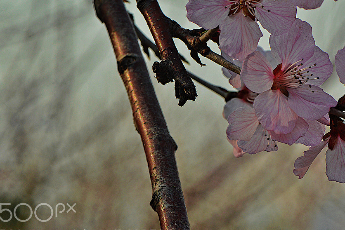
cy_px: 47
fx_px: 1927
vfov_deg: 6.8
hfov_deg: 10.2
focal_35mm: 201
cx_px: 304
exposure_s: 1/125
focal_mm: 105
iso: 360
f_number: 20
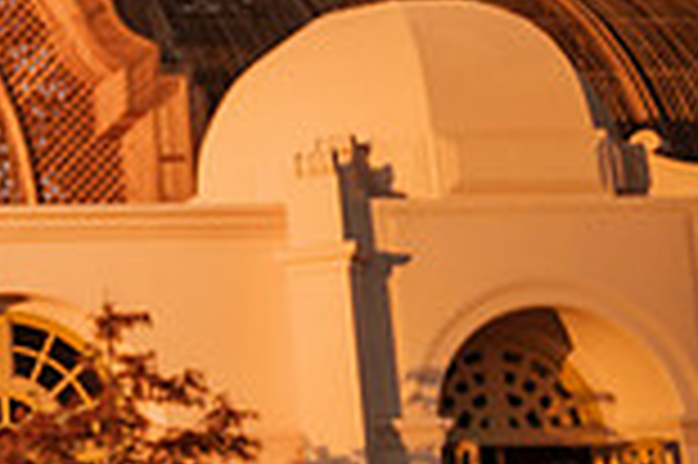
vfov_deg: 18.1
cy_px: 309
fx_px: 1453
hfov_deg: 21.1
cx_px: -455
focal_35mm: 75
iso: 100
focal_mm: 20
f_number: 2.8
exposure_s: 1/400
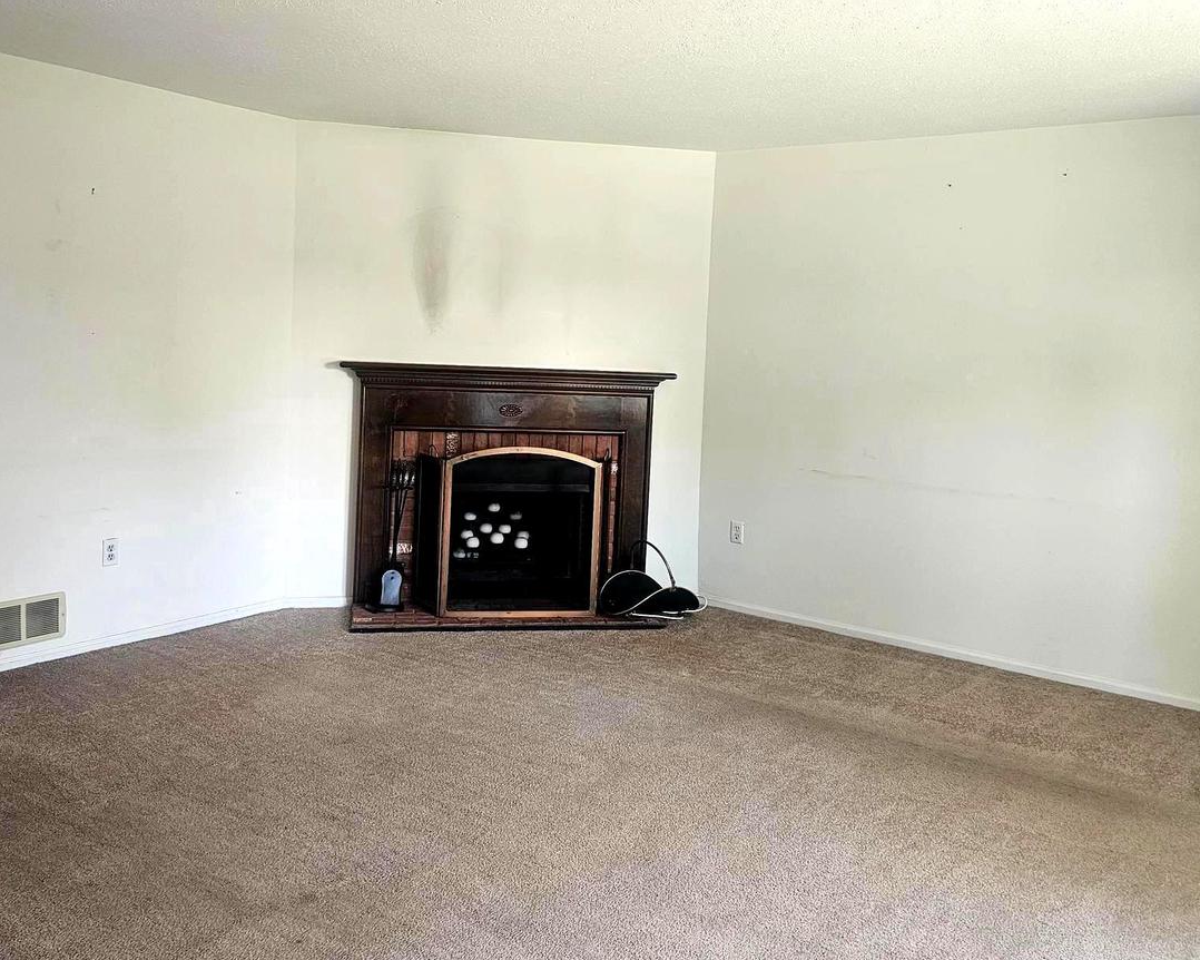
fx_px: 1065
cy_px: 386
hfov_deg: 58.8
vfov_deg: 48.2
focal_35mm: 30
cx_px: 603
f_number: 1.7
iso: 320
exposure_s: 1/120
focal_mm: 6.3
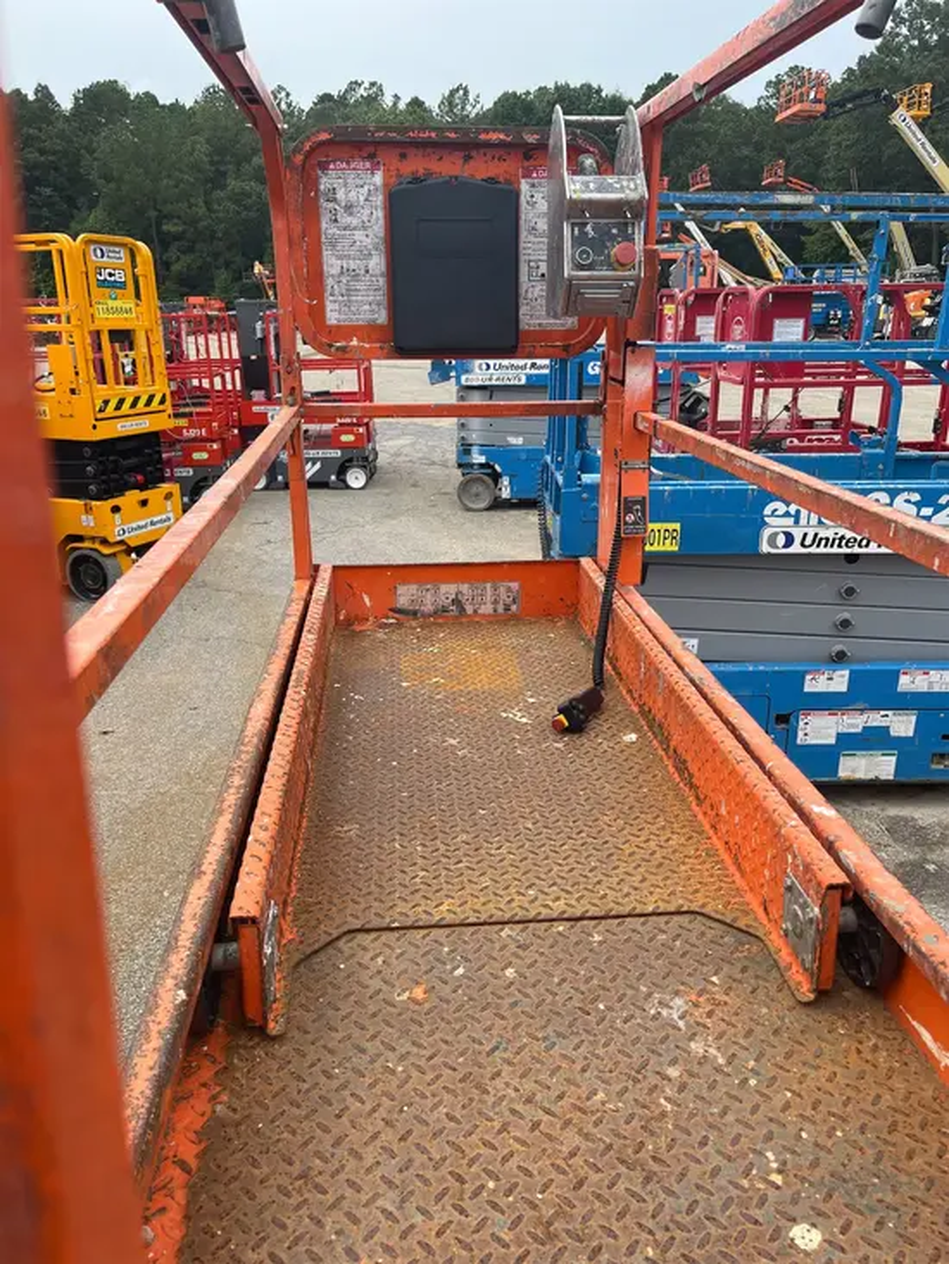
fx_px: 950
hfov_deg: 53.1
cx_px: 474
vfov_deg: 67.3
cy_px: 632
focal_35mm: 26
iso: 50
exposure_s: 1/1186
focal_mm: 5.1
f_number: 1.6
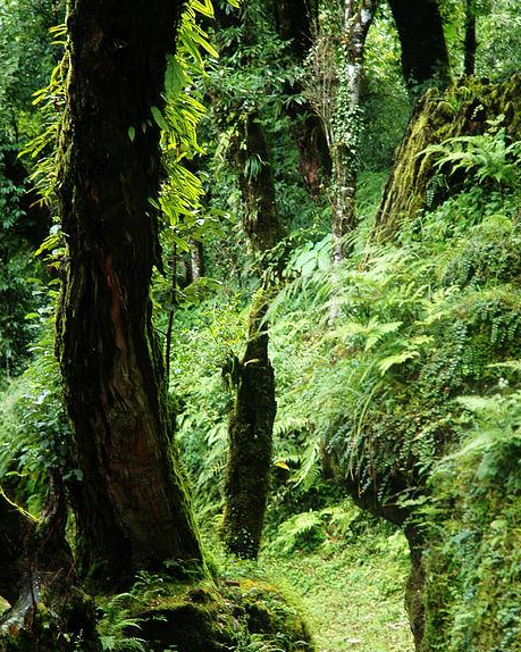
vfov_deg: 16.0
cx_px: 258
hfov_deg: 12.8
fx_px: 2314
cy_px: 301
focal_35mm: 120
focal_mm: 70
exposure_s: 1/60
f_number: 4.5
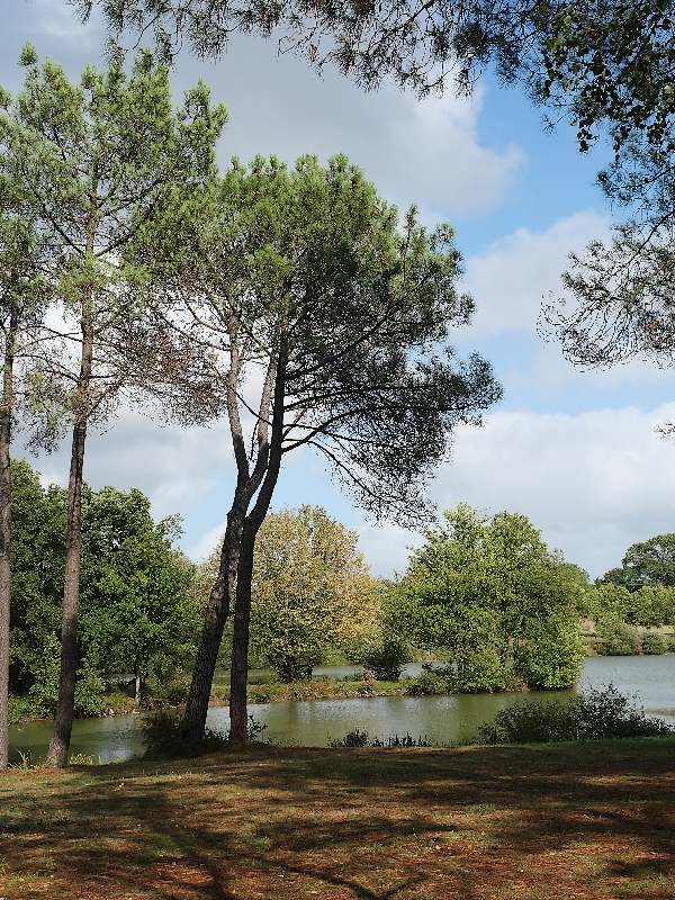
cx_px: 338
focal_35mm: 50
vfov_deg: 38.2
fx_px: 1300
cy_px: 450
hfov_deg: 29.1
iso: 200
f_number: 4.5
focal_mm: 25
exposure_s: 1/1300
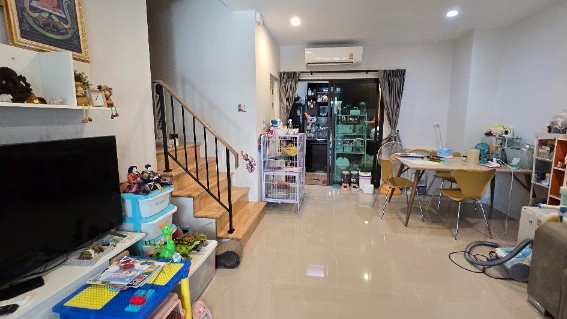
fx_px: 226
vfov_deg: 70.5
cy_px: 154
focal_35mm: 15
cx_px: 294
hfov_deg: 103.0
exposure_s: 1/50
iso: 320
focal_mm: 2.2
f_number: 2.2
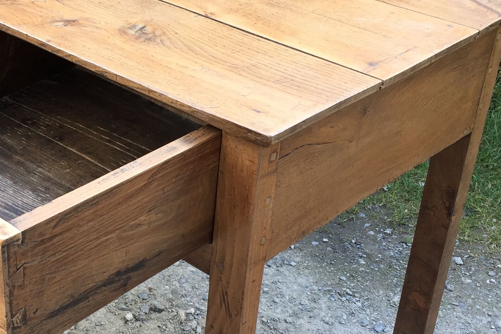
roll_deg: -2.8
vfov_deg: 19.7
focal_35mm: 69
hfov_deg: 28.2
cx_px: 57
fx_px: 960
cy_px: 186
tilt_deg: -30.5
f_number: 2.2
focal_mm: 4.15
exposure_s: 1/107
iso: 32
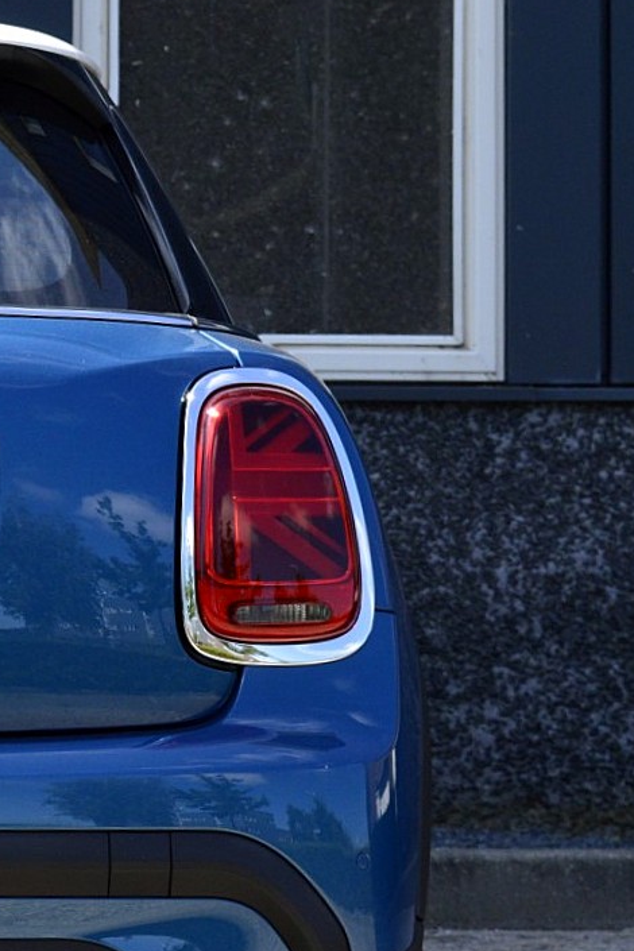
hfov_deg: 9.2
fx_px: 3830
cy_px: 563
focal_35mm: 145
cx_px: -394
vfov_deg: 14.1
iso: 400
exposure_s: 1/400
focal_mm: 42
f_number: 11
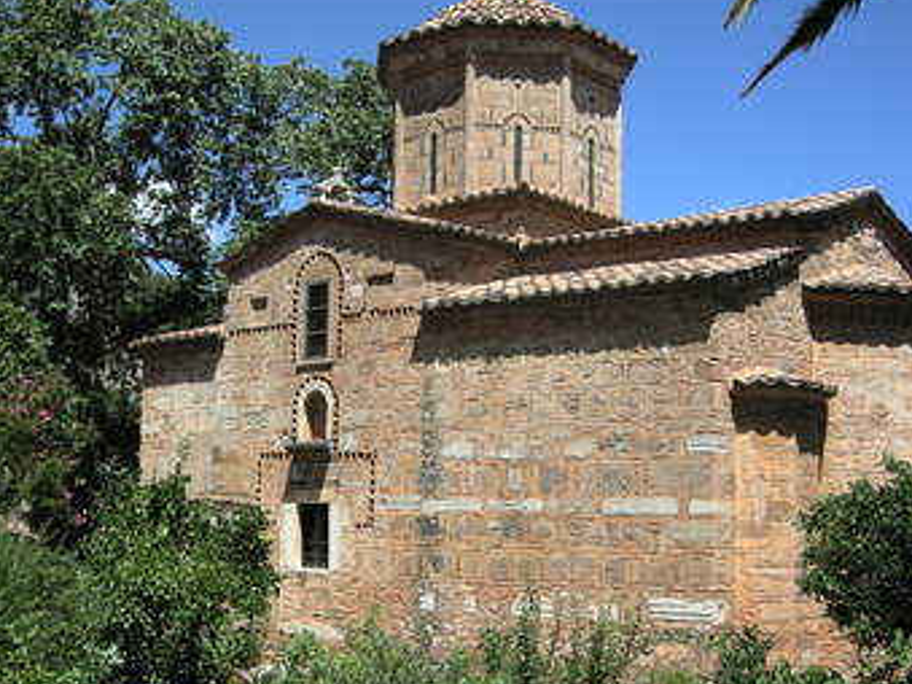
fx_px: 1343
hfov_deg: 37.5
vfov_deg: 28.4
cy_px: 444
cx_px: 463
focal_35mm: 51
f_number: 5.4
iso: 64
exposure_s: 1/266
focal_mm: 7.5
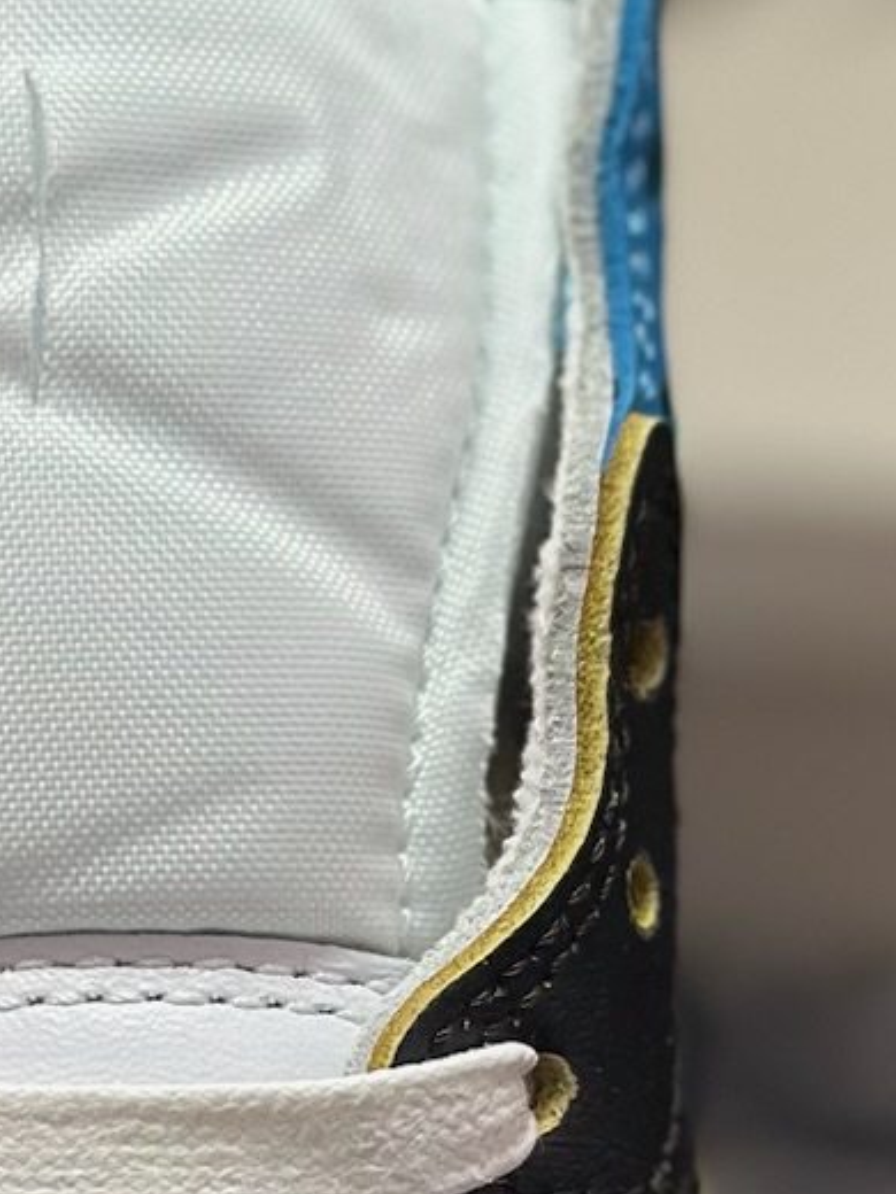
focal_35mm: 189
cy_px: 974
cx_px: -53
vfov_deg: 10.4
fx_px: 6523
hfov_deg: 7.8
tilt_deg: -58.3
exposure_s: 1/2114
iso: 80
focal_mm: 6.86
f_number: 1.78
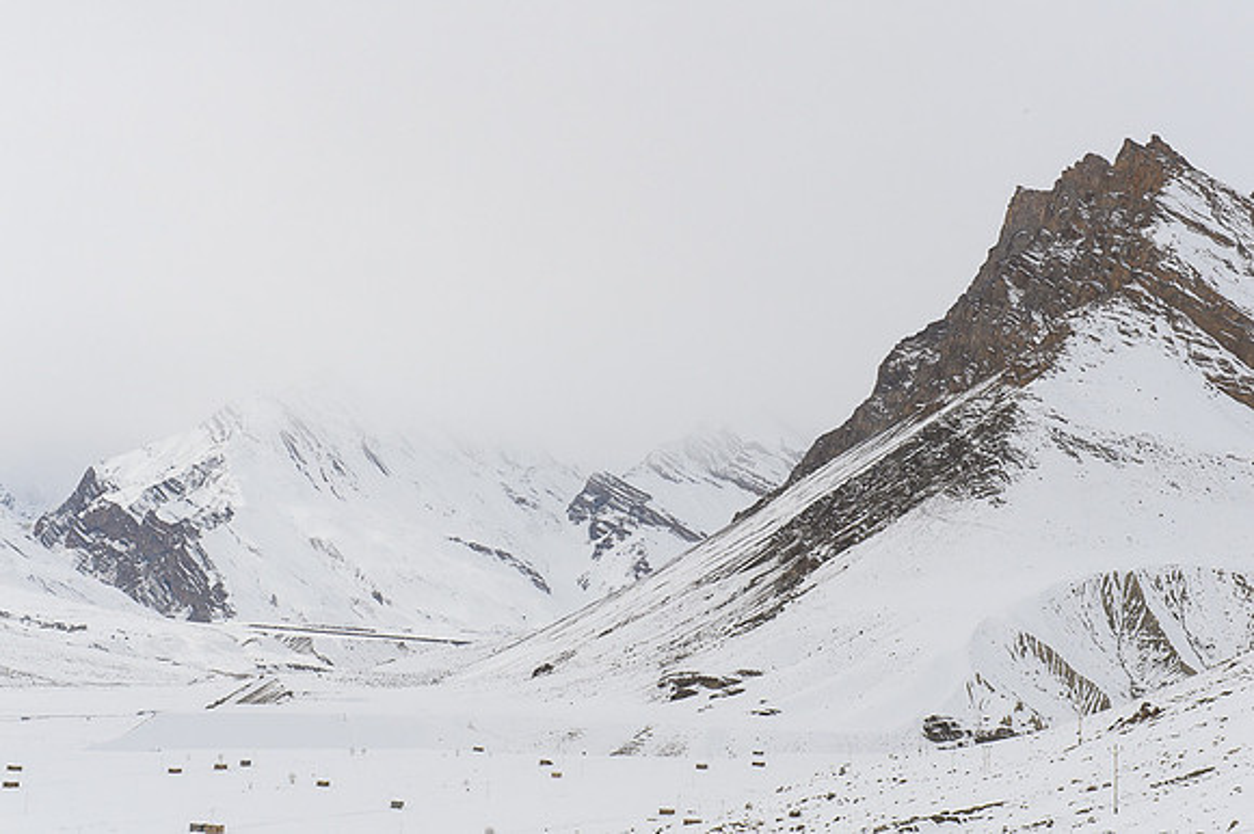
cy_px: 417
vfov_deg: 21.9
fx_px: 2158
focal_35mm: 62
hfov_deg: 32.4
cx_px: 627
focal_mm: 62
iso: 800
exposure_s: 1/1600
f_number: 16
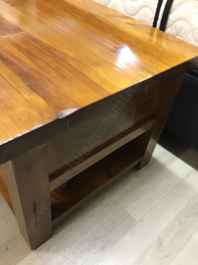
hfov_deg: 48.2
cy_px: 132
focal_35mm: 29
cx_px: 99
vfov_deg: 61.7
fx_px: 221
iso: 125
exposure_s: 1/17
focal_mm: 4.15
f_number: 2.2
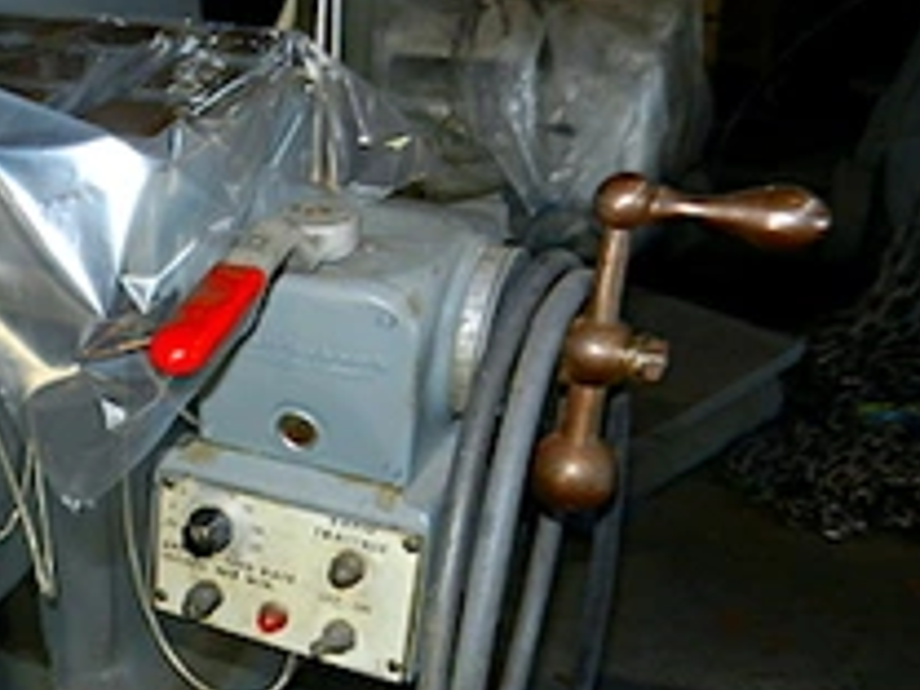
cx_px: 53
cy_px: 500
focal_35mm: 48
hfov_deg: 36.6
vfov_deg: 29.9
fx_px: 1276
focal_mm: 4.5
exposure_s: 1/30
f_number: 3.5
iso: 200
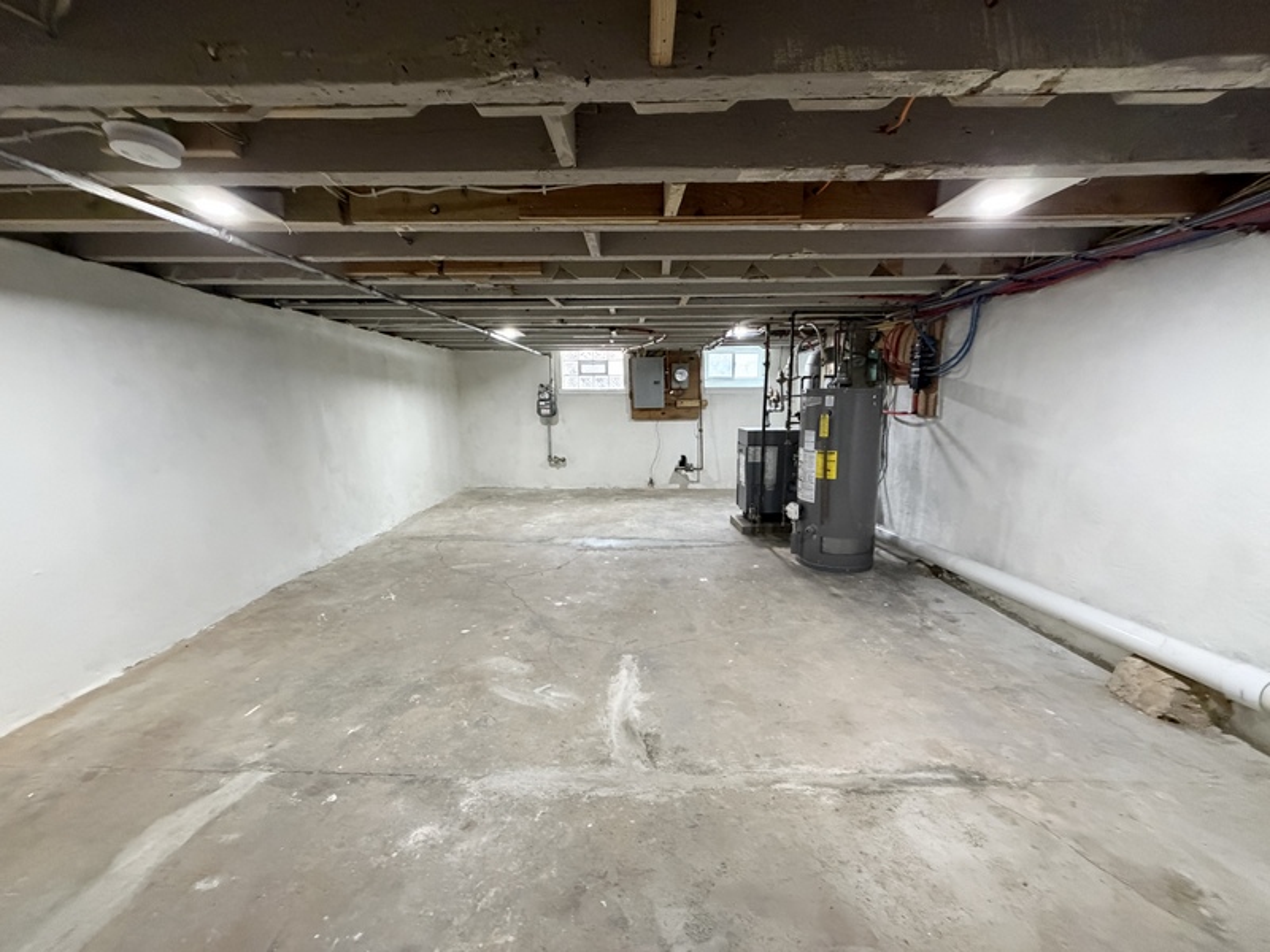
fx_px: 514
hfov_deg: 102.1
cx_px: 635
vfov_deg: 85.7
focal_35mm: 14
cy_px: 476
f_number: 2.2
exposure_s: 1/60
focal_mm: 2.22
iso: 640
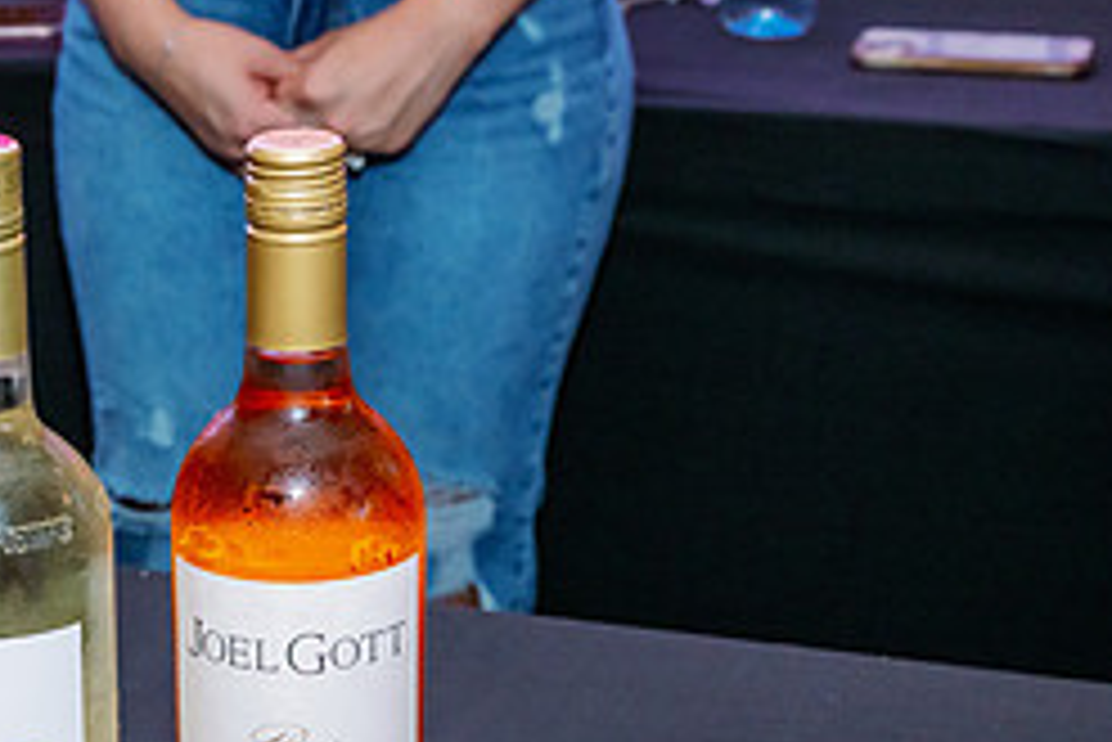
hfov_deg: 18.2
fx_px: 3338
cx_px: -144
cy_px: 659
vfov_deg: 12.6
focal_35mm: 108
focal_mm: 46
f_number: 8
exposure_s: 1/200
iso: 1250
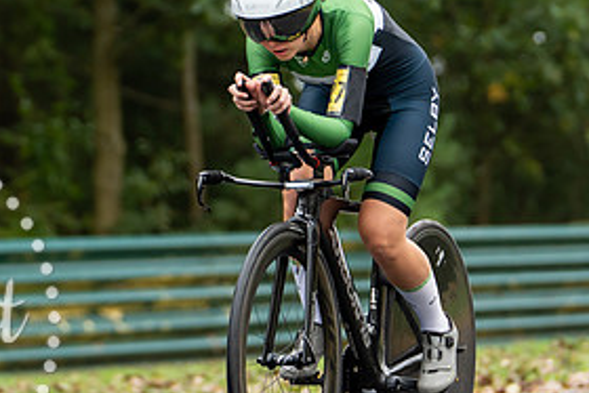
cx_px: 336
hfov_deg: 6.2
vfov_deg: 4.2
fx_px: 5402
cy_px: 145
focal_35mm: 330
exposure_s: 1/1000
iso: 1000
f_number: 2.8
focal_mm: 128
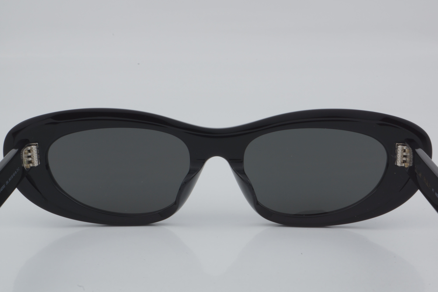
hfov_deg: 24.6
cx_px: 219
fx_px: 1004
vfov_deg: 16.6
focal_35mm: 82
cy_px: 146
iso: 100
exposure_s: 1/4
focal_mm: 55
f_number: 32
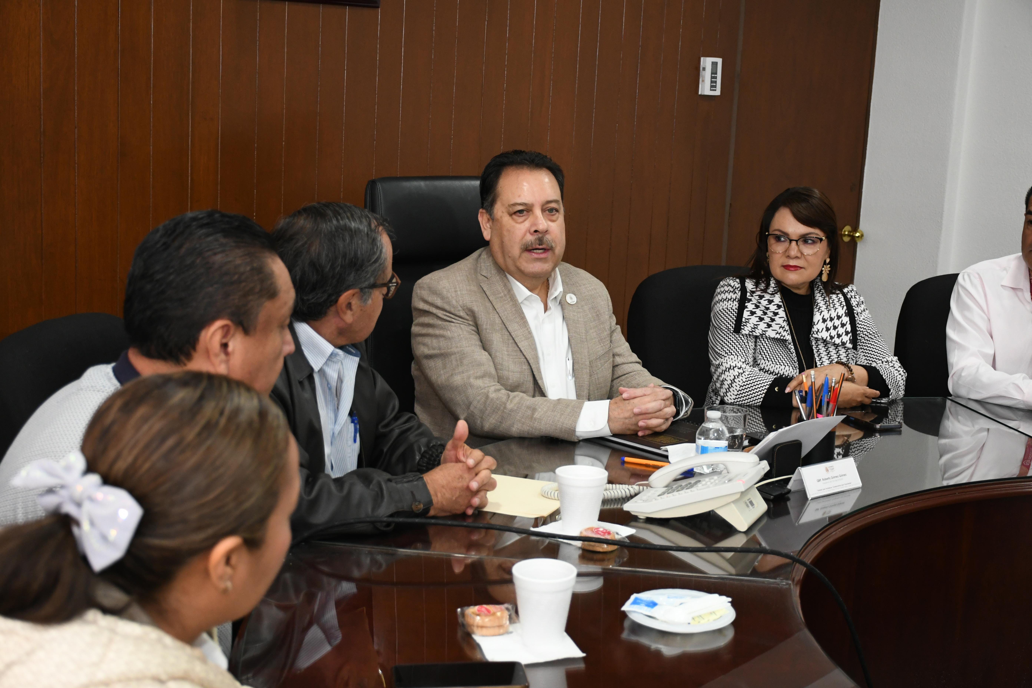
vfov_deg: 26.5
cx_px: 516
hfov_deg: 38.9
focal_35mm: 51
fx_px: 1462
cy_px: 344
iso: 1600
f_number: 4.2
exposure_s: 1/100
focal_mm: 34
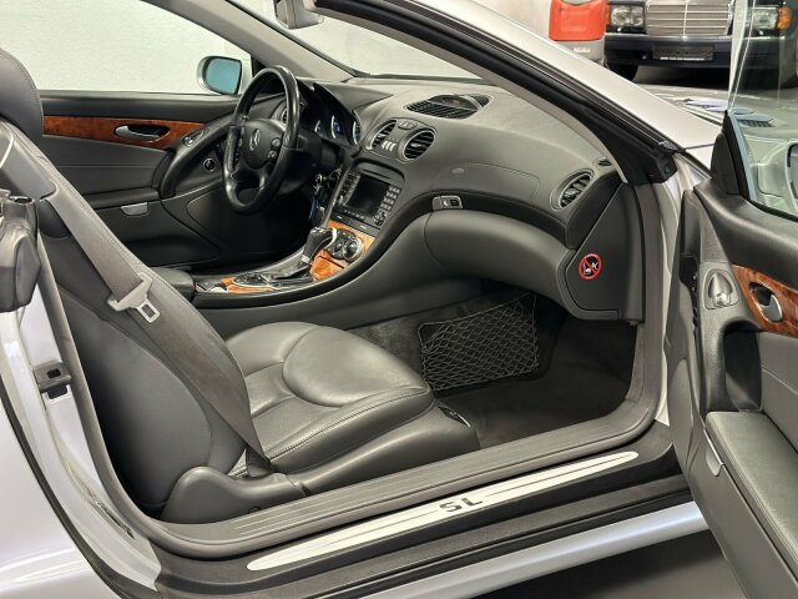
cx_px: 399
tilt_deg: -17.6
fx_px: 1107
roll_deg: +0.5
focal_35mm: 48
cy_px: 300
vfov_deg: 30.3
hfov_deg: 39.7
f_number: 1.78
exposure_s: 1/33
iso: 400
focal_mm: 6.86
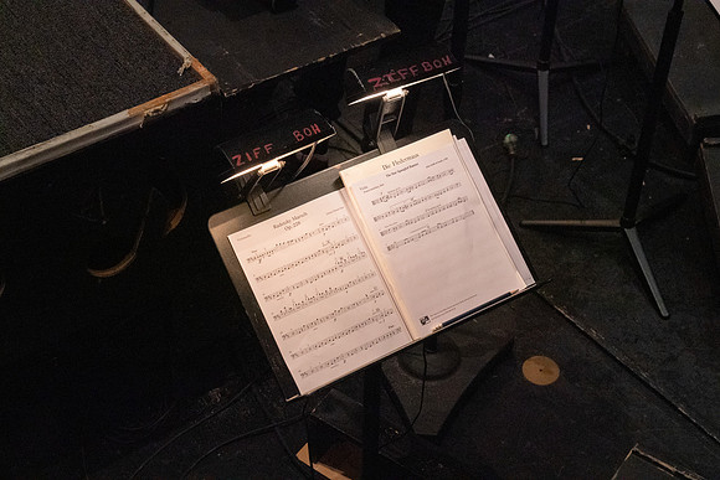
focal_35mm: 70
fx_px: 1400
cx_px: 360
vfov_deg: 19.5
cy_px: 240
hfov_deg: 28.8
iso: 12800
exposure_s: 1/320
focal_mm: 70
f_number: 9
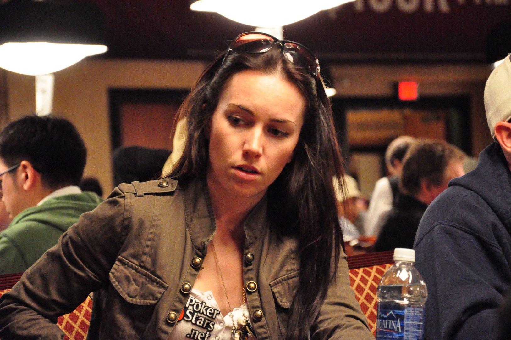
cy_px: 170
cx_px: 256
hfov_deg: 14.9
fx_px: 1956
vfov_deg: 9.9
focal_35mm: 138
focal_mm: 92
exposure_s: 1/40
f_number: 5.6
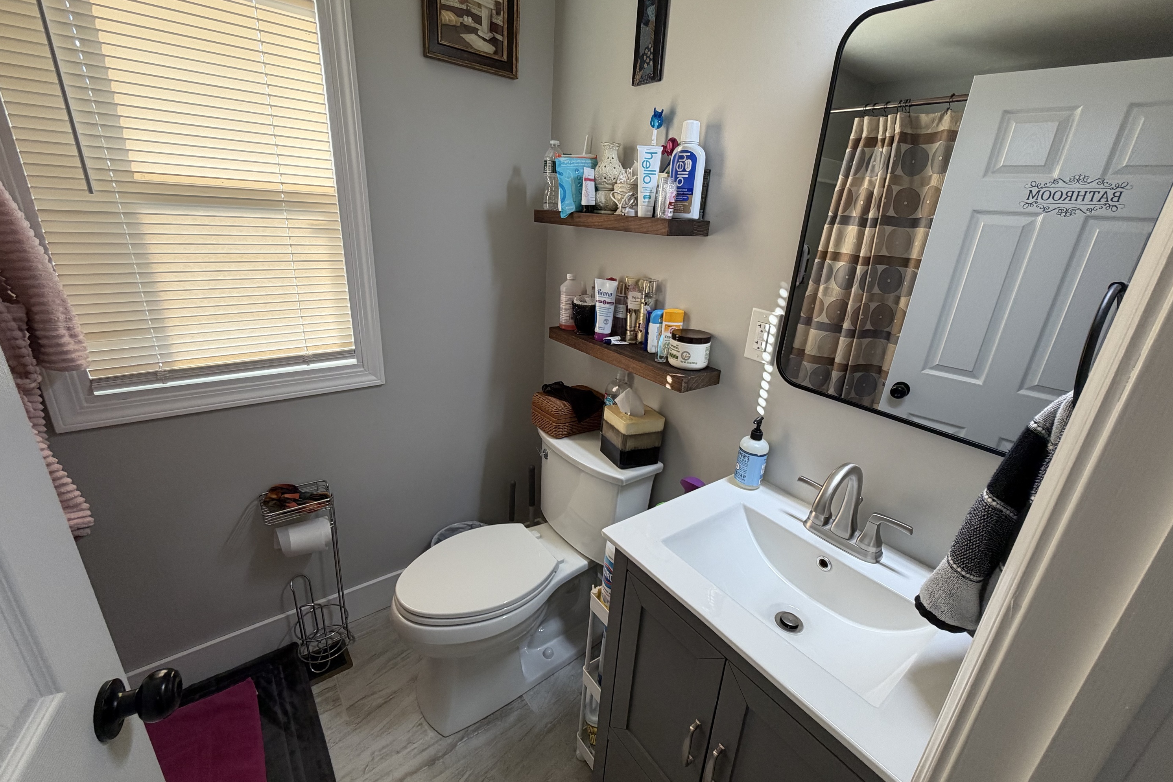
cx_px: 601
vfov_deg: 77.3
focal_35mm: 15
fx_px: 489
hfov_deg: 100.4
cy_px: 389
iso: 160
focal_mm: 2.22
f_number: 2.2
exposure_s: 1/120
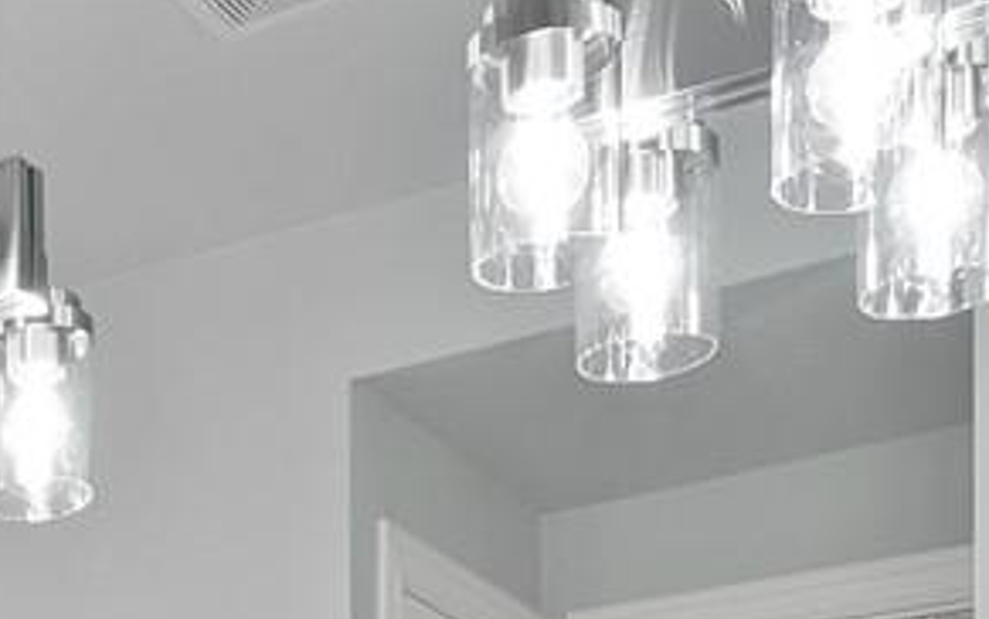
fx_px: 2265
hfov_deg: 20.4
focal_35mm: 84
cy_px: 1304
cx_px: -568
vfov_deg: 13.1
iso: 640
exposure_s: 1/4
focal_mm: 12
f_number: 9
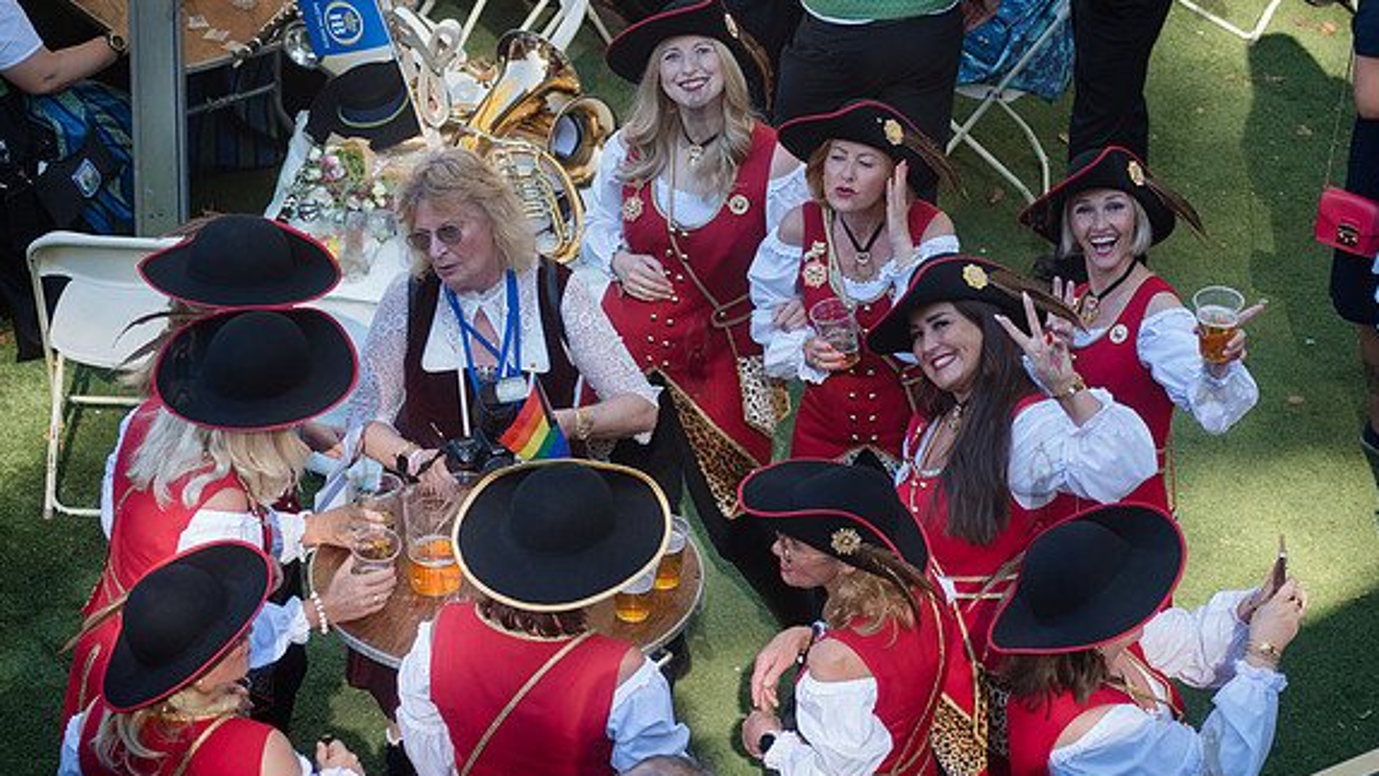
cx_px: 903
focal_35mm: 120
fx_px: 4388
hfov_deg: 17.8
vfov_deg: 10.1
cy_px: 213
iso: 250
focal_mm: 80
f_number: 4.5
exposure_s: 1/250
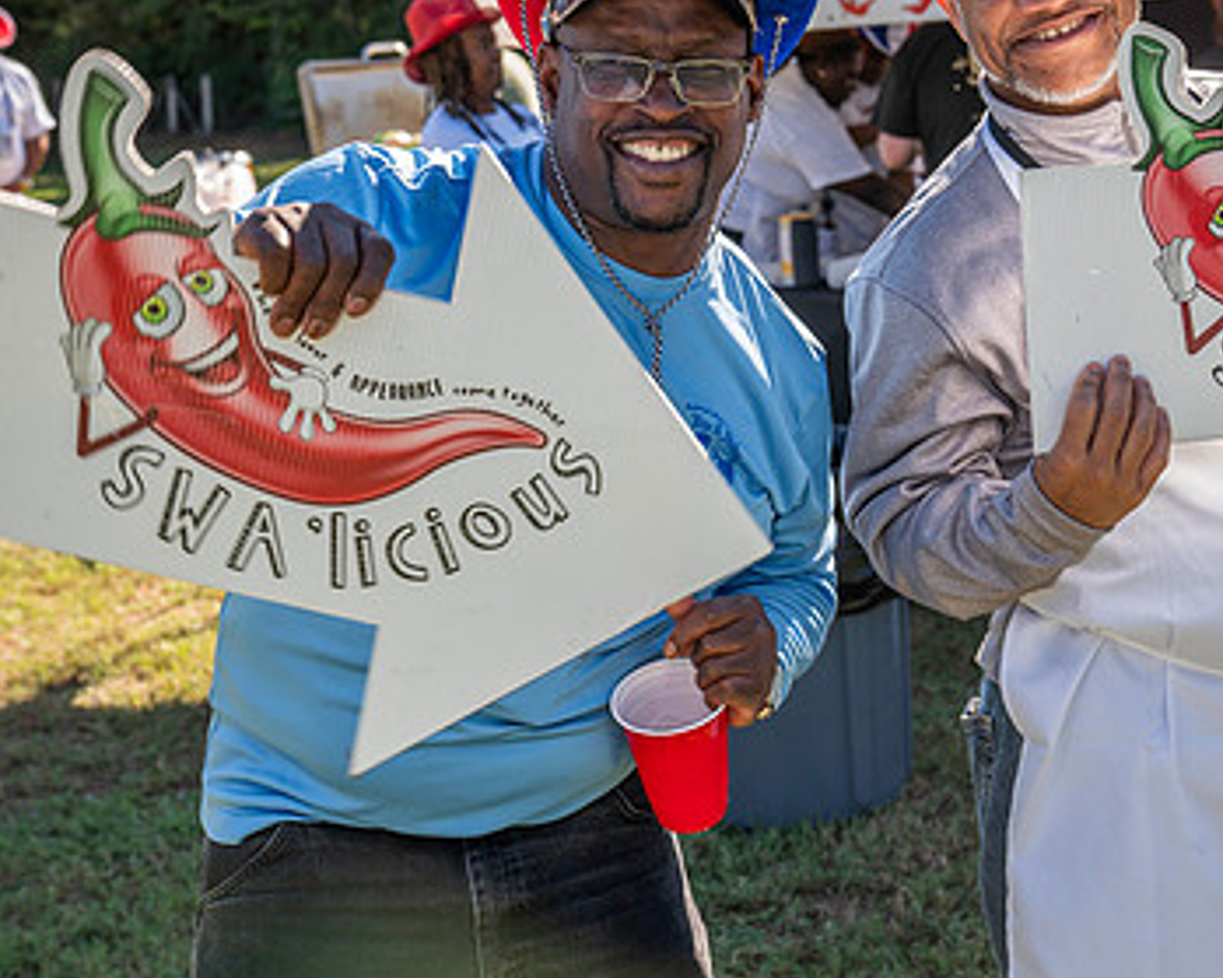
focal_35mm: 64
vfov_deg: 23.8
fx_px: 2316
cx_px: 813
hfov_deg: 29.4
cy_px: 384
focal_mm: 41
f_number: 5
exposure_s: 1/250
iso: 160
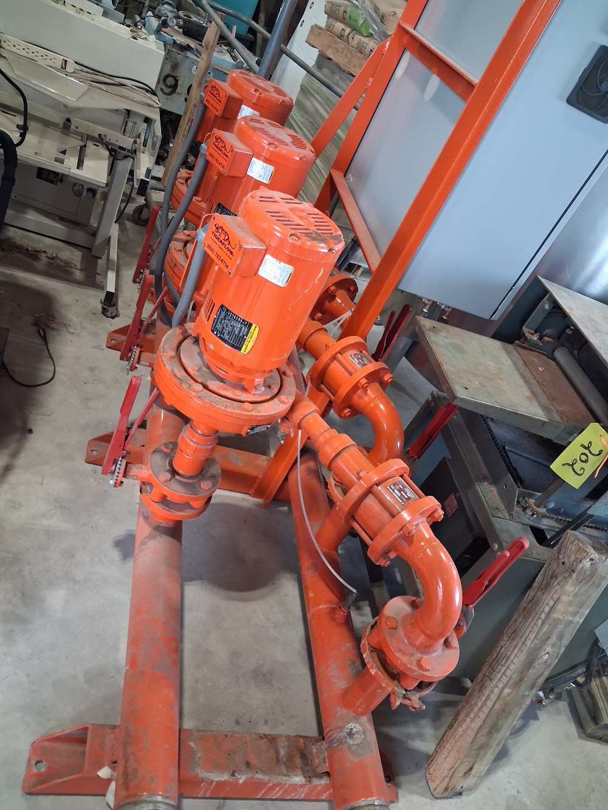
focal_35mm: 27
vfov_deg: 65.3
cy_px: 405
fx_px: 632
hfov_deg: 51.4
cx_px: 304
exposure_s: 1/60
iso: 640
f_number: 1.8
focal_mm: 4
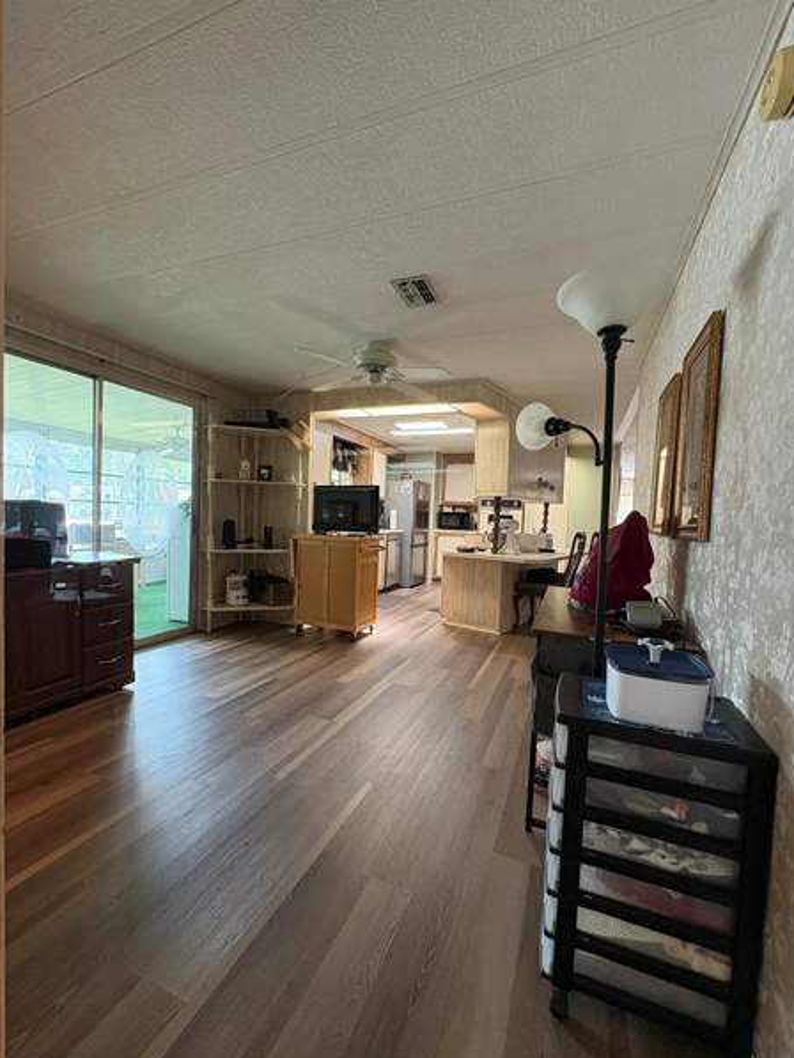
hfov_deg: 81.8
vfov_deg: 98.1
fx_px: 459
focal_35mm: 15
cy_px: 539
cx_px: 393
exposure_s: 1/60
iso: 320
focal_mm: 2.22
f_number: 2.2
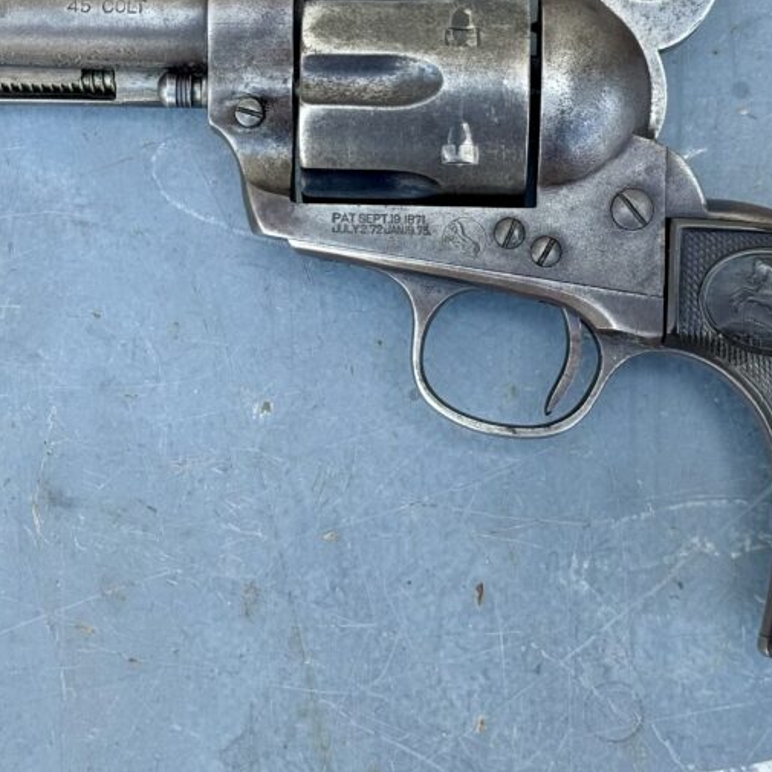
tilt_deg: -81.3
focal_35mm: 86
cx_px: 362
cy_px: 260
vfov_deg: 20.1
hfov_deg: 20.2
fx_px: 2170
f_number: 1.78
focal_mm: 6.76
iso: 64
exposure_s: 1/439
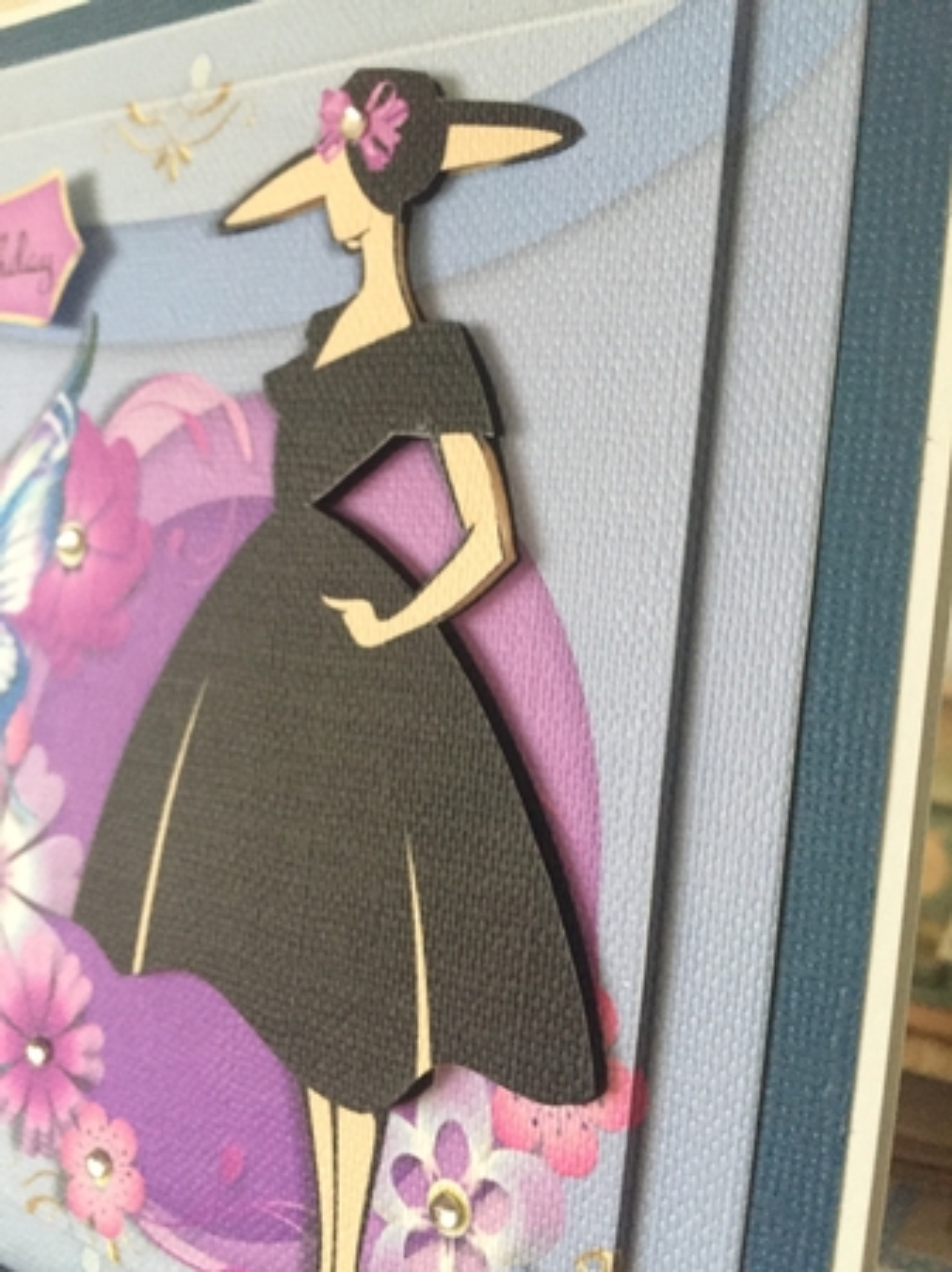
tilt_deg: -13.7
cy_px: 636
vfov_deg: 61.7
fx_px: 1064
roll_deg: +2.1
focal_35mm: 29
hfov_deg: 48.2
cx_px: 476
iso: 320
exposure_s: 1/17
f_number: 2.2
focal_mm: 4.15
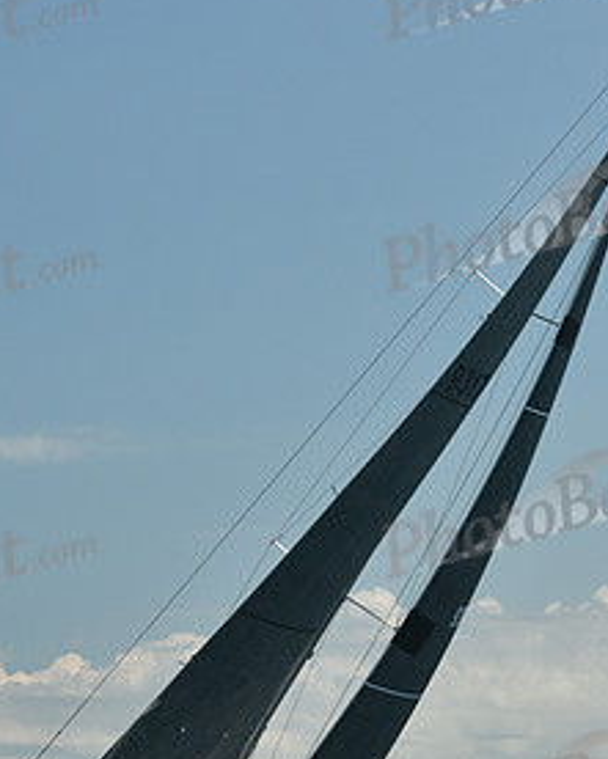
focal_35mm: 138
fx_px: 3102
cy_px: 404
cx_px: 241
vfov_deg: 14.0
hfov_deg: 11.2
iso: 320
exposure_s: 1/640
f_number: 7.1
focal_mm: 70
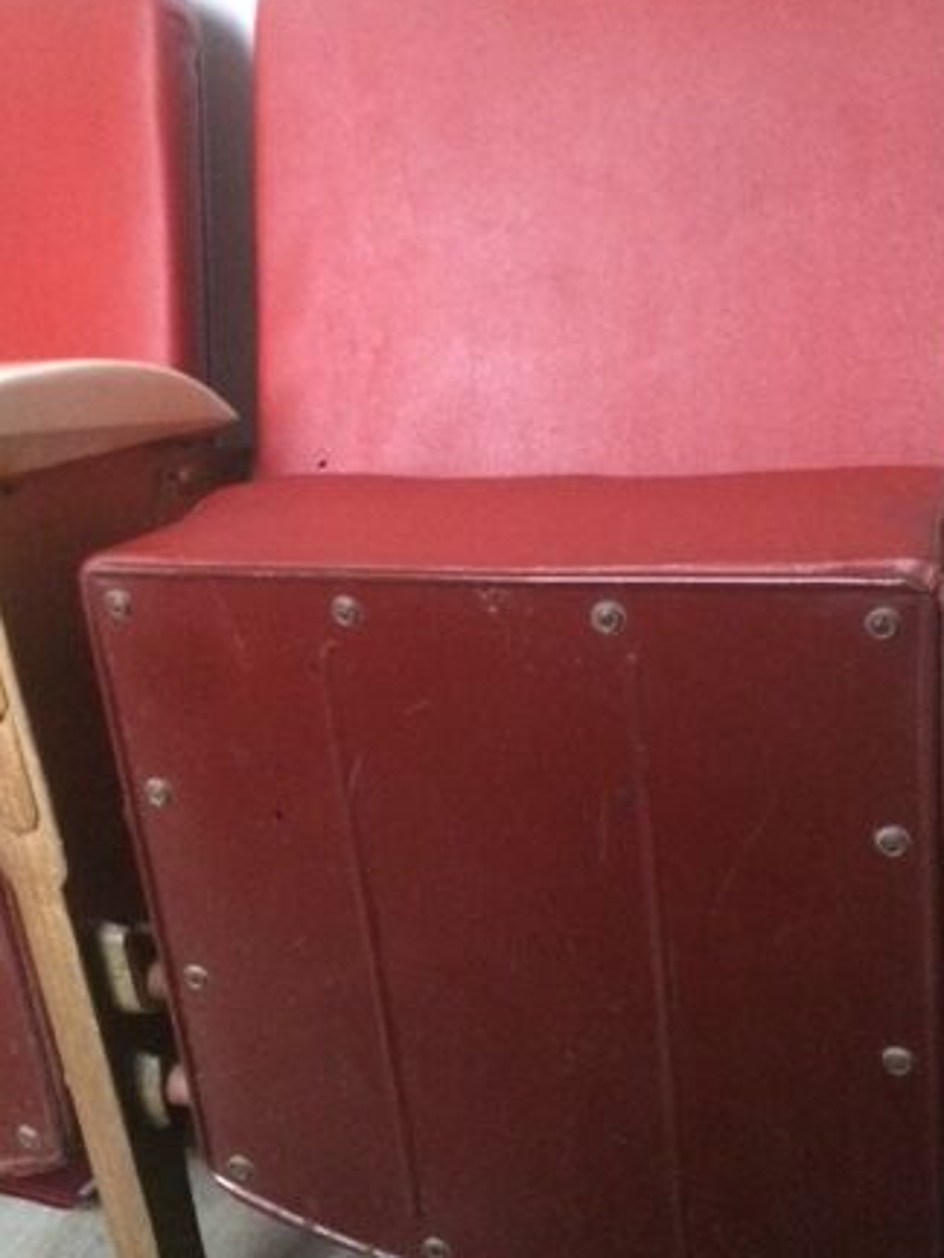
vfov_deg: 43.8
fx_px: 1564
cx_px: 556
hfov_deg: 33.5
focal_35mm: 43
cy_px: 681
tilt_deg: -24.1
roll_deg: +8.5
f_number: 2.2
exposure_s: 1/17
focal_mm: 4.15
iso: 400
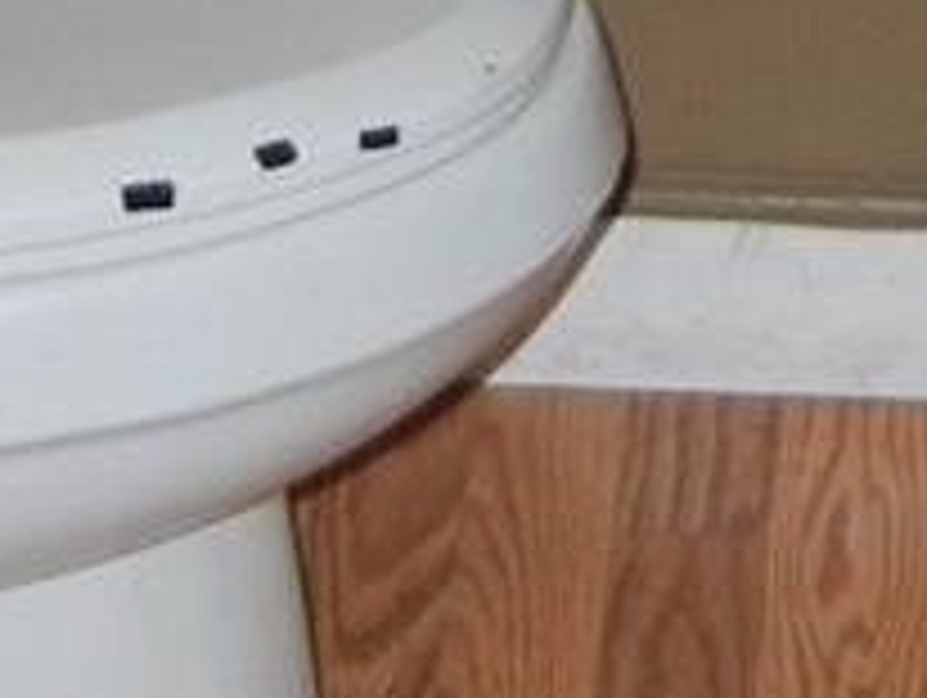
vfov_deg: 6.3
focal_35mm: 218
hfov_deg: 9.1
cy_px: -1279
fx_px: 5845
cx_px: 634
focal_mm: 5.4
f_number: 3.5
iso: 200
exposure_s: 1/30
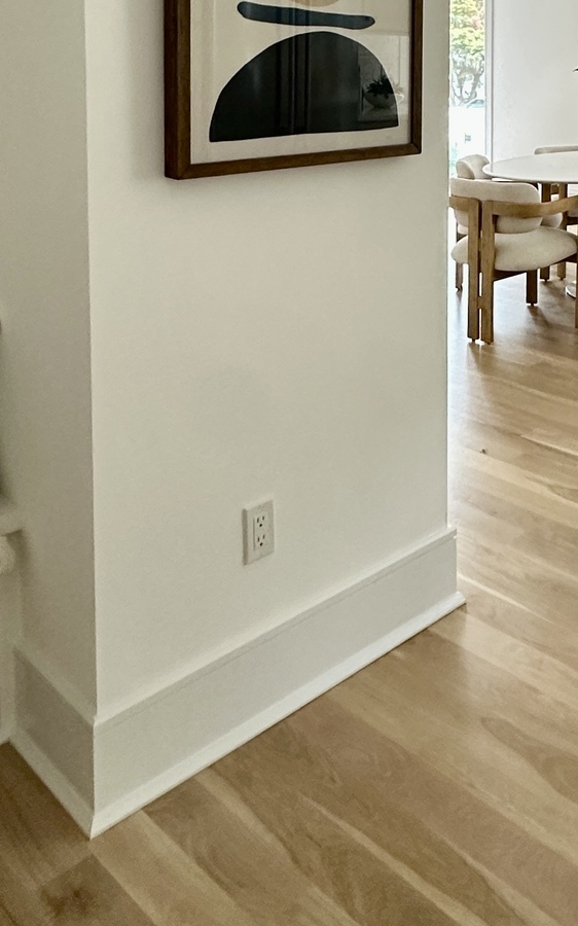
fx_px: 958
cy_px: 106
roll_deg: -1.8
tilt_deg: -2.9
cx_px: 510
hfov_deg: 32.1
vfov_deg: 46.8
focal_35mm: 38
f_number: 2.2
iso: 320
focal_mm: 2.22
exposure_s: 1/74
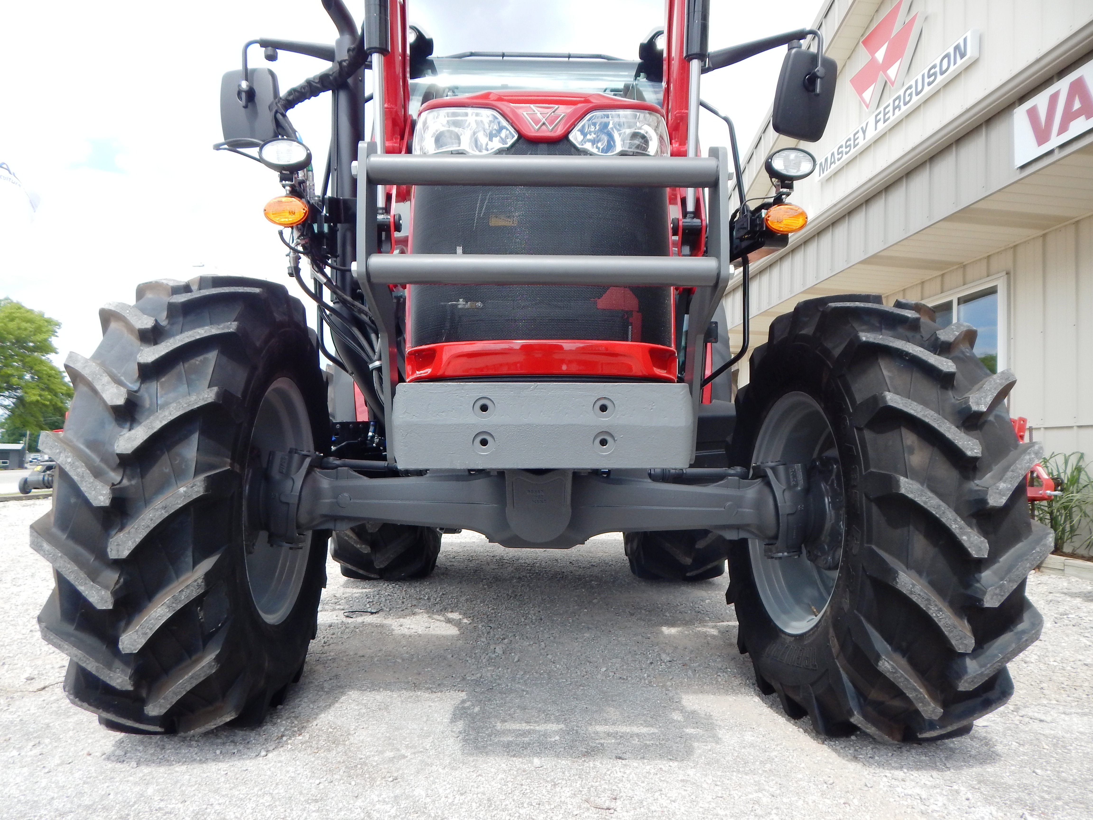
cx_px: 546
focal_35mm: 22
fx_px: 695
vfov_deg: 61.1
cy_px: 410
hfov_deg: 76.4
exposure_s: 1/640
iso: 125
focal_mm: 4
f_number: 3
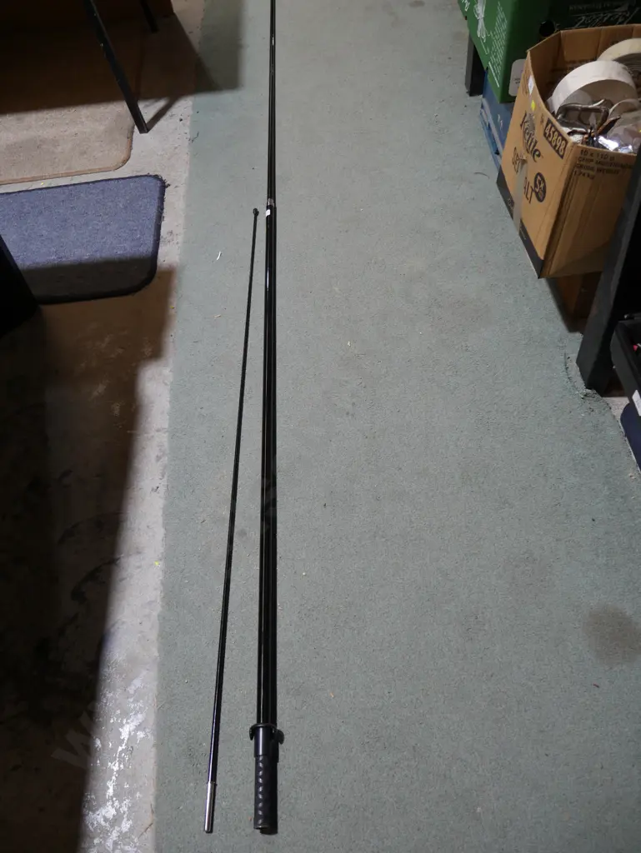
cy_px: 426
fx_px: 740
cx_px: 320
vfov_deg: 59.9
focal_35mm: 30
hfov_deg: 46.8
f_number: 3.6
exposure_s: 1/60
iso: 320
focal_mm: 15
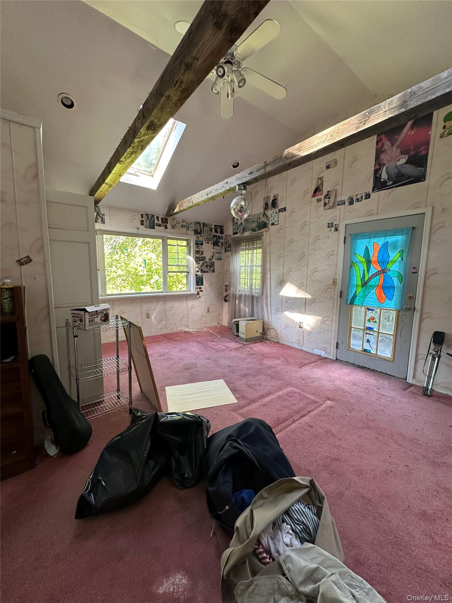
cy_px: 302
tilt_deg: -6.7
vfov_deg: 102.1
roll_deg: -2.3
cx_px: 226
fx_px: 244
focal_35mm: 14
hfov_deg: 85.7
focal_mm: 2.22
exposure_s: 1/99
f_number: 2.2
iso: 160
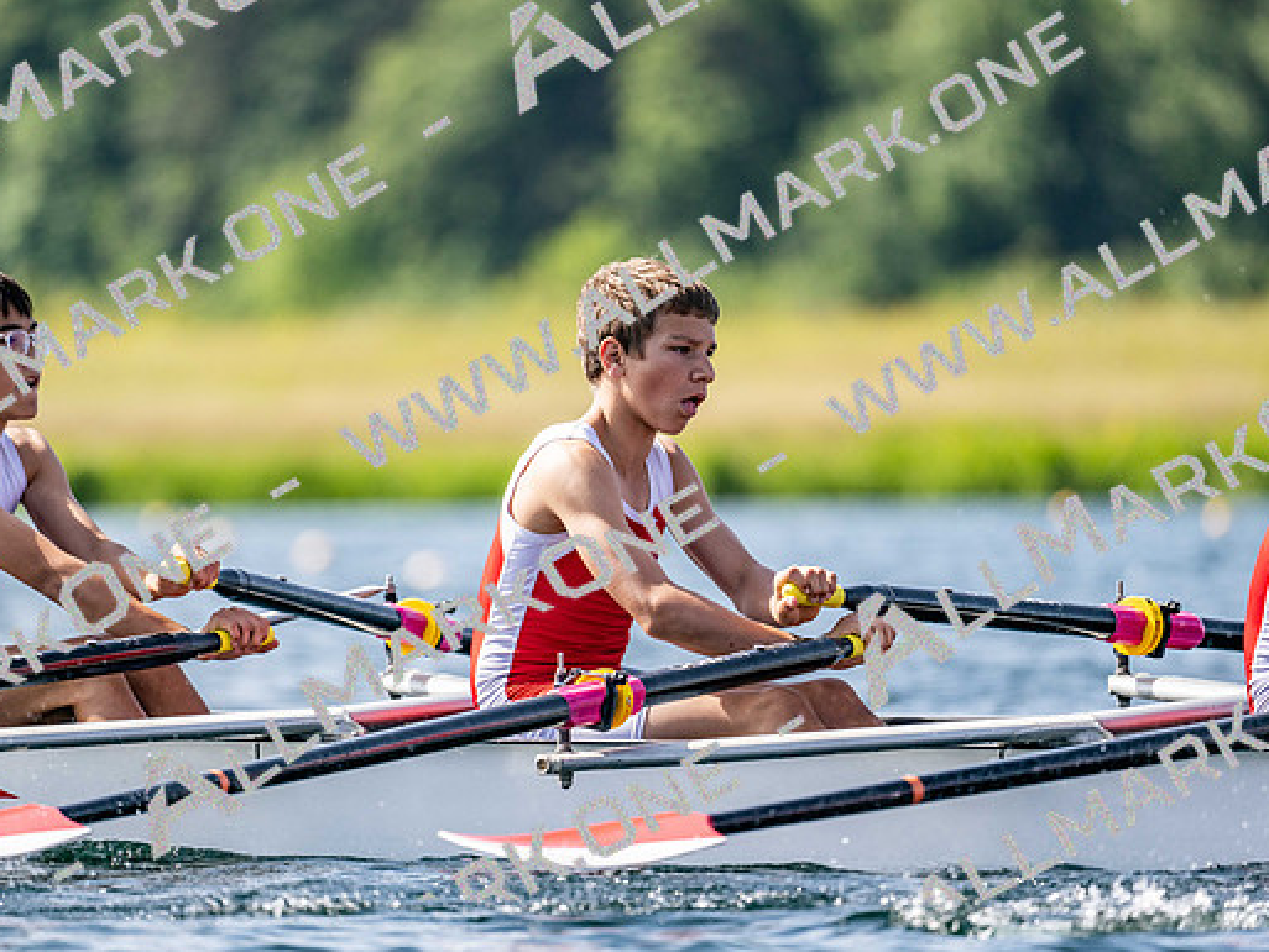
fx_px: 15951
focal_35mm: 435
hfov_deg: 4.6
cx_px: 646
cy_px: 476
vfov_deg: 3.4
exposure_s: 1/2500
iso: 360
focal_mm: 400
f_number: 4.5
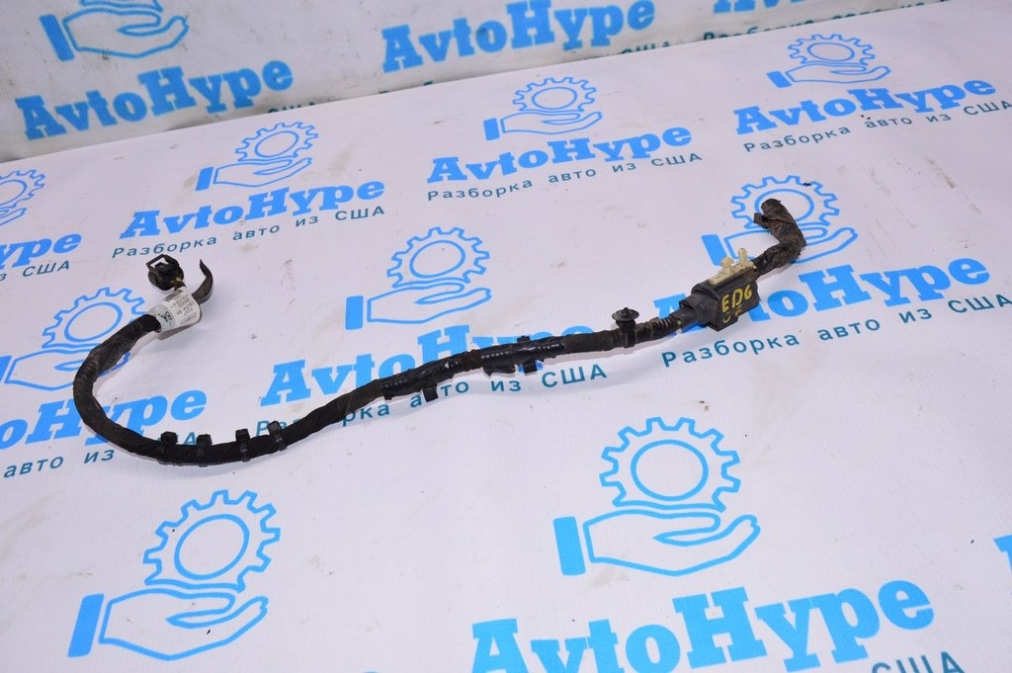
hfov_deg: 59.5
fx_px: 885
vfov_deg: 41.6
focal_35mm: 32
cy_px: 336
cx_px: 506
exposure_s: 1/200
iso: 1600
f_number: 8
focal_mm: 21
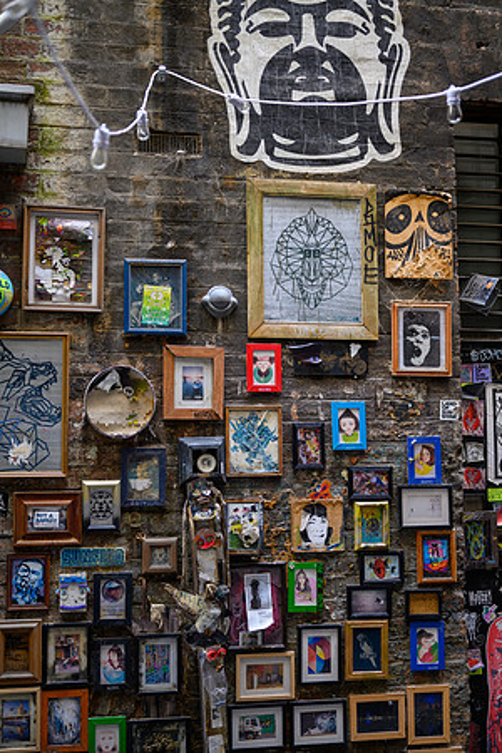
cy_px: 376
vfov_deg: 39.6
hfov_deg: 27.0
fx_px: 1046
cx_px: 251
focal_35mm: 50
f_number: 2
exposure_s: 1/60
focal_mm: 50
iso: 64
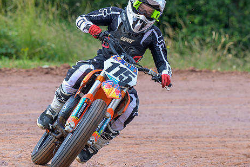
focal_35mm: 467
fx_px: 3241
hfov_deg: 4.4
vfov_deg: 2.9
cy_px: 72
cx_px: 142
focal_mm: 200
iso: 160
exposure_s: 1/320
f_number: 5
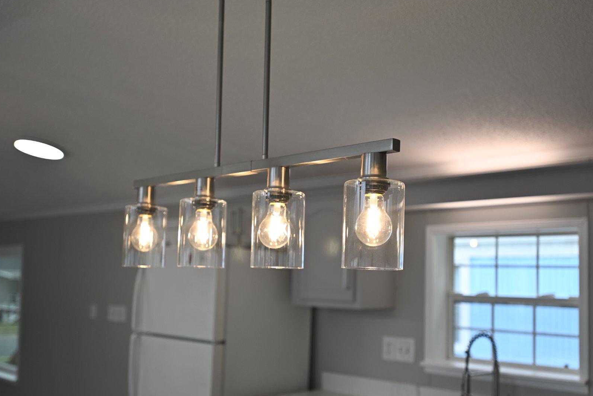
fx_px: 675
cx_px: 304
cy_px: 237
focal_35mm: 41
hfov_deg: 47.4
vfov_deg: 32.5
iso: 110
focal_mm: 32
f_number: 2.8
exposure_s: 1/160
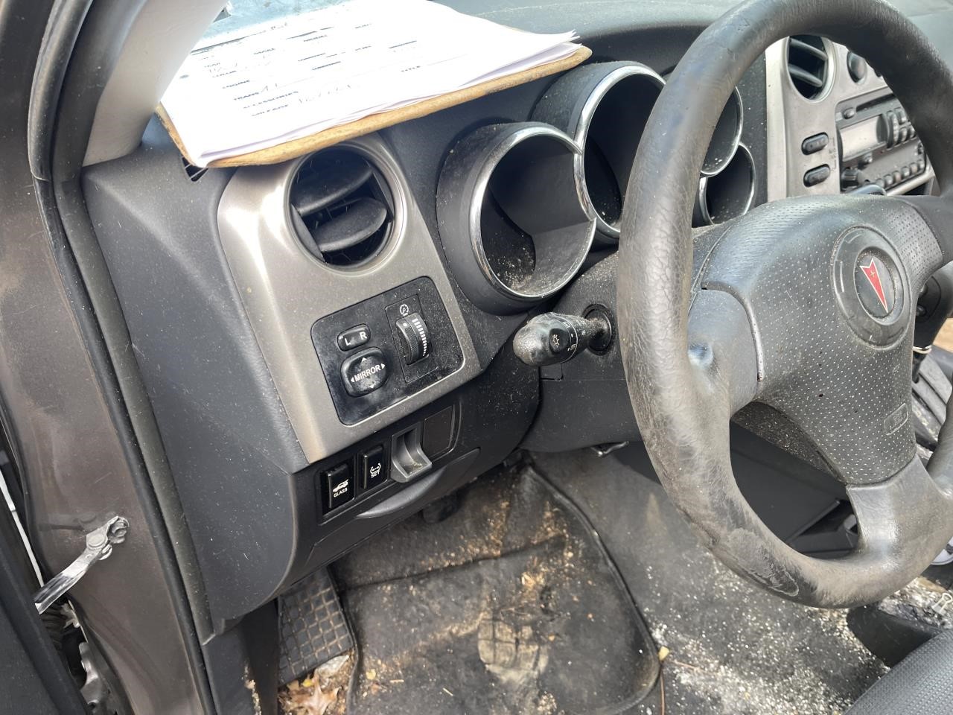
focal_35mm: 25
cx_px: 476
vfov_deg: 54.9
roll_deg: +0.3
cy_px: 358
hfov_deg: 69.4
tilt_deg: -36.2
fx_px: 688
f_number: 1.6
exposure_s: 1/121
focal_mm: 5.1
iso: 50
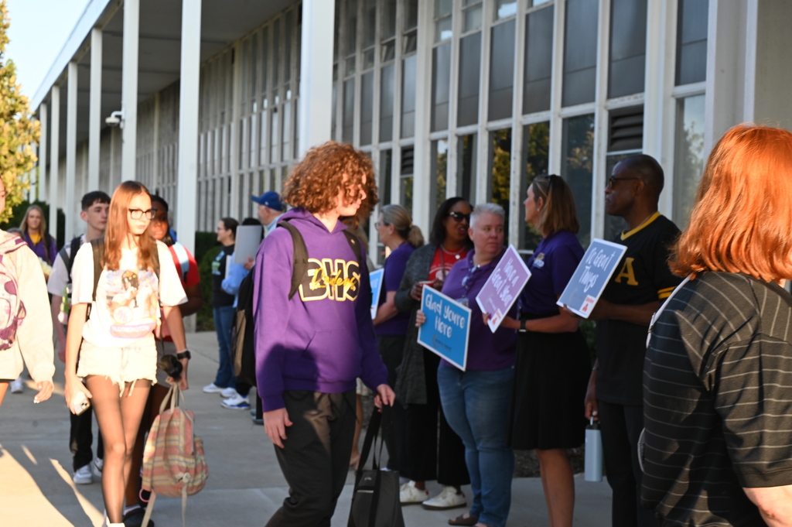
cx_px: 396
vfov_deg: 23.0
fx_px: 1297
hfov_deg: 34.0
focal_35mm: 59
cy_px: 264
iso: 800
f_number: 9
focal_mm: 59
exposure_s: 1/320
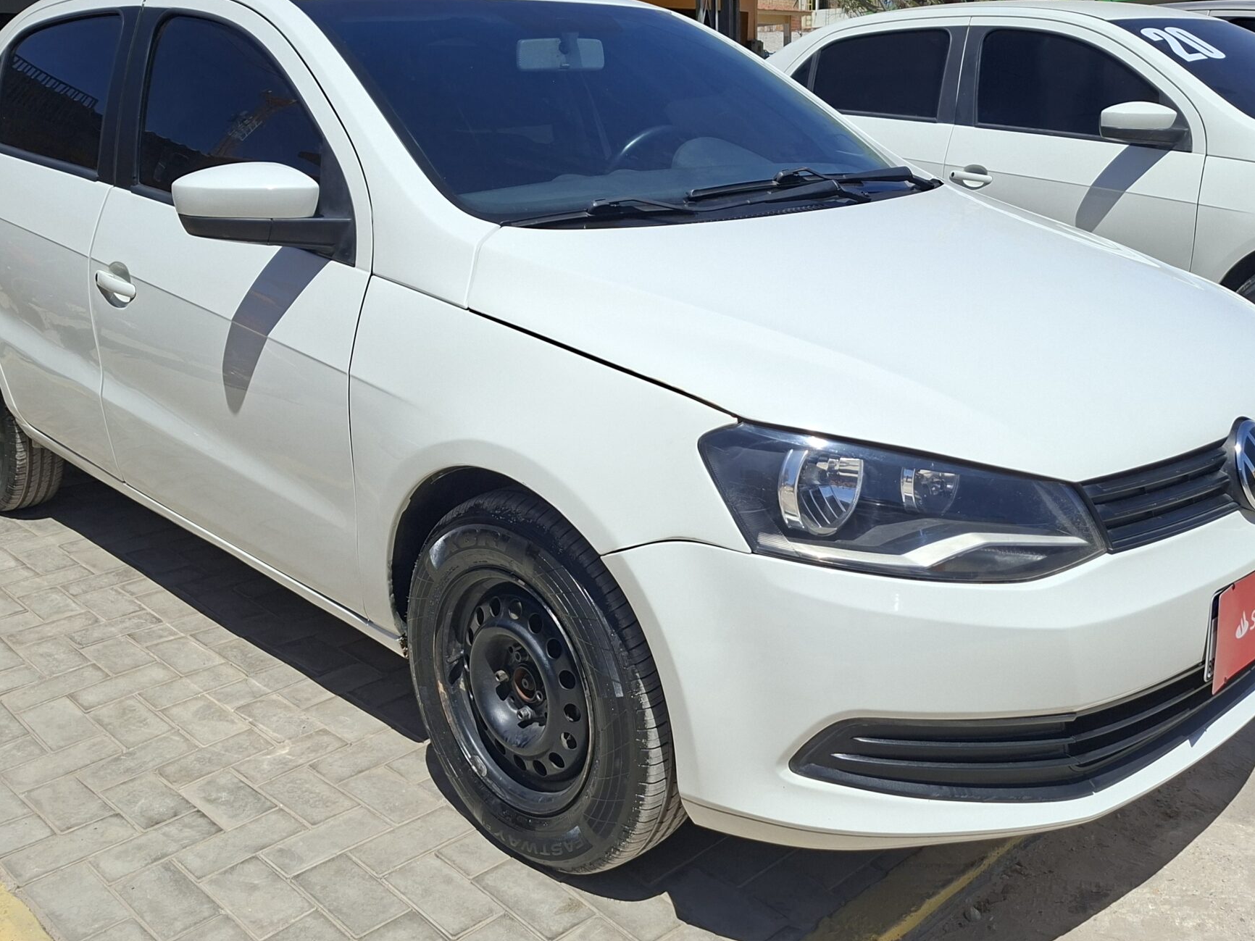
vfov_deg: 41.7
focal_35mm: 34
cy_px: 409
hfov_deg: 54.0
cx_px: 614
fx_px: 1233
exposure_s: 1/3953
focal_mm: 5.54
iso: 50
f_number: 1.8
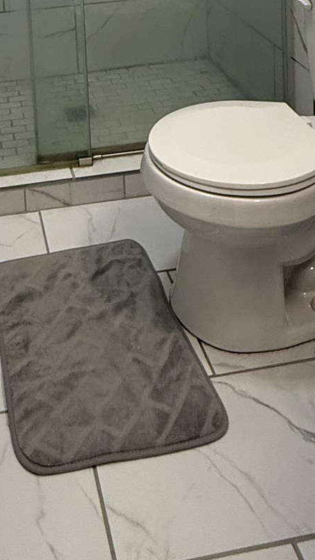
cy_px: -146
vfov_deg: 34.6
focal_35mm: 44
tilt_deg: -4.7
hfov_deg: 26.2
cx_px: 31
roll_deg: +3.2
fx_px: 654
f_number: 2.2
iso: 320
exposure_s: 1/120
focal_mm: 2.22
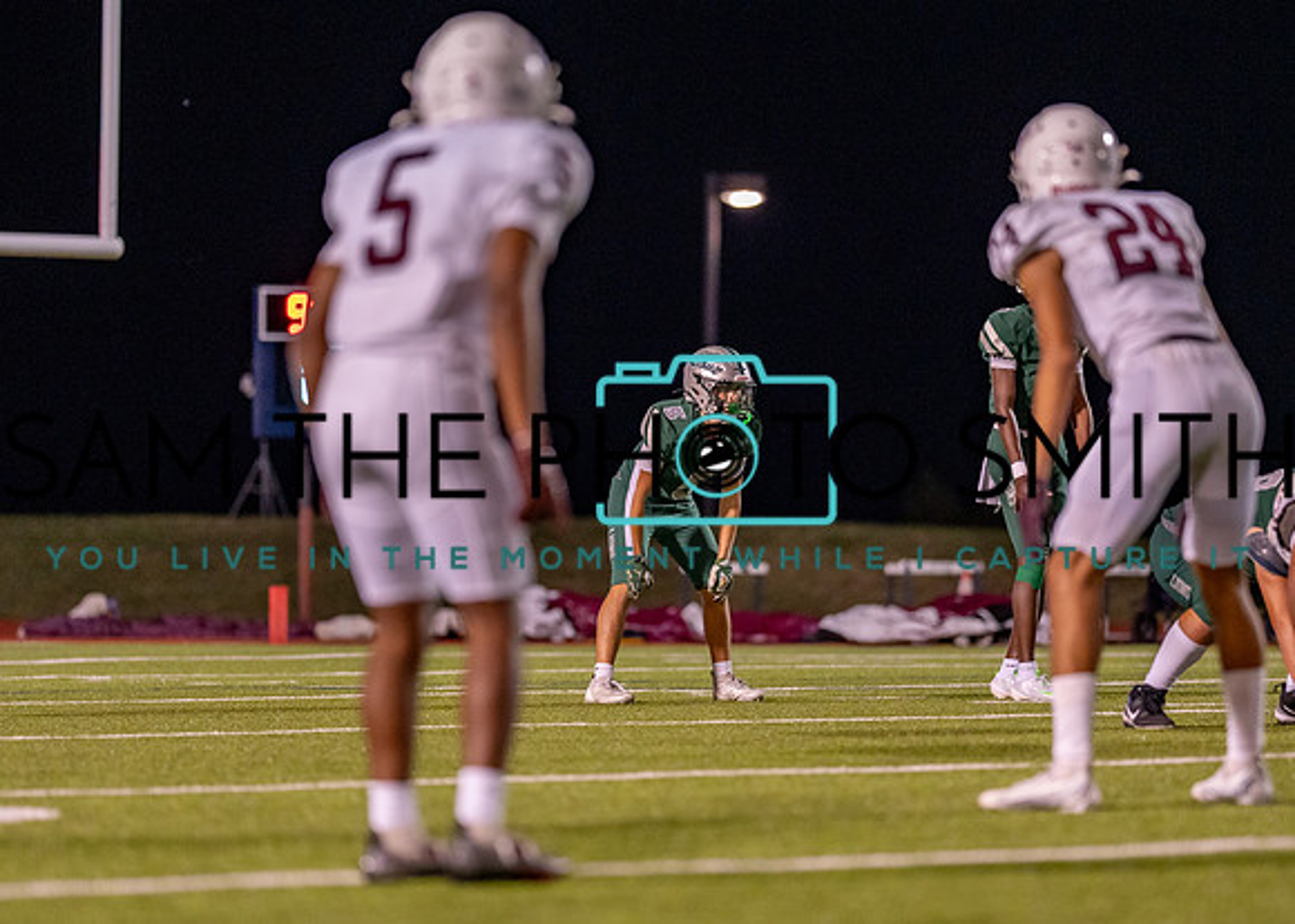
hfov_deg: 10.0
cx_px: 674
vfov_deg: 7.1
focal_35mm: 202
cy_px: 480
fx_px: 7416
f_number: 1.8
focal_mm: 135
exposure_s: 1/1000
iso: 1600
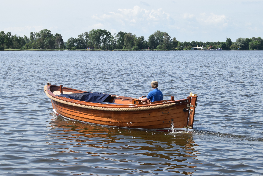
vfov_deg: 16.4
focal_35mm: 84
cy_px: 88
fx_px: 610
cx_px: 130
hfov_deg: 24.3
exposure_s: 1/320
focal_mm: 55
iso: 640
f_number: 18
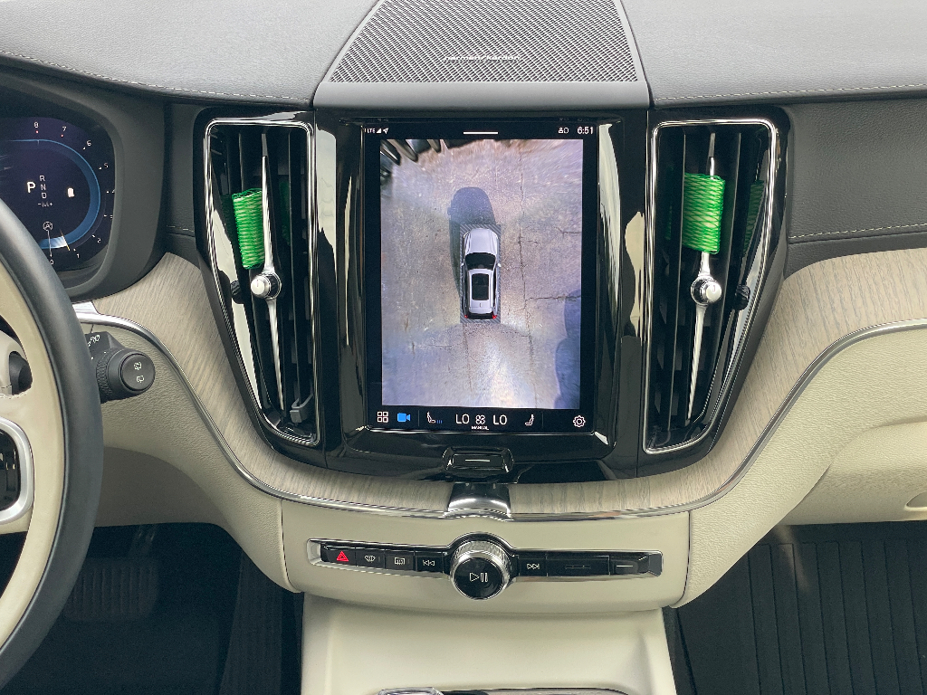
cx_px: 464
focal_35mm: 52
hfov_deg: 36.8
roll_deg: +3.8
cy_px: 348
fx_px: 1393
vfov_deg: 28.0
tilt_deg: -29.7
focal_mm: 6
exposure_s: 1/122
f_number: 2
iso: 100
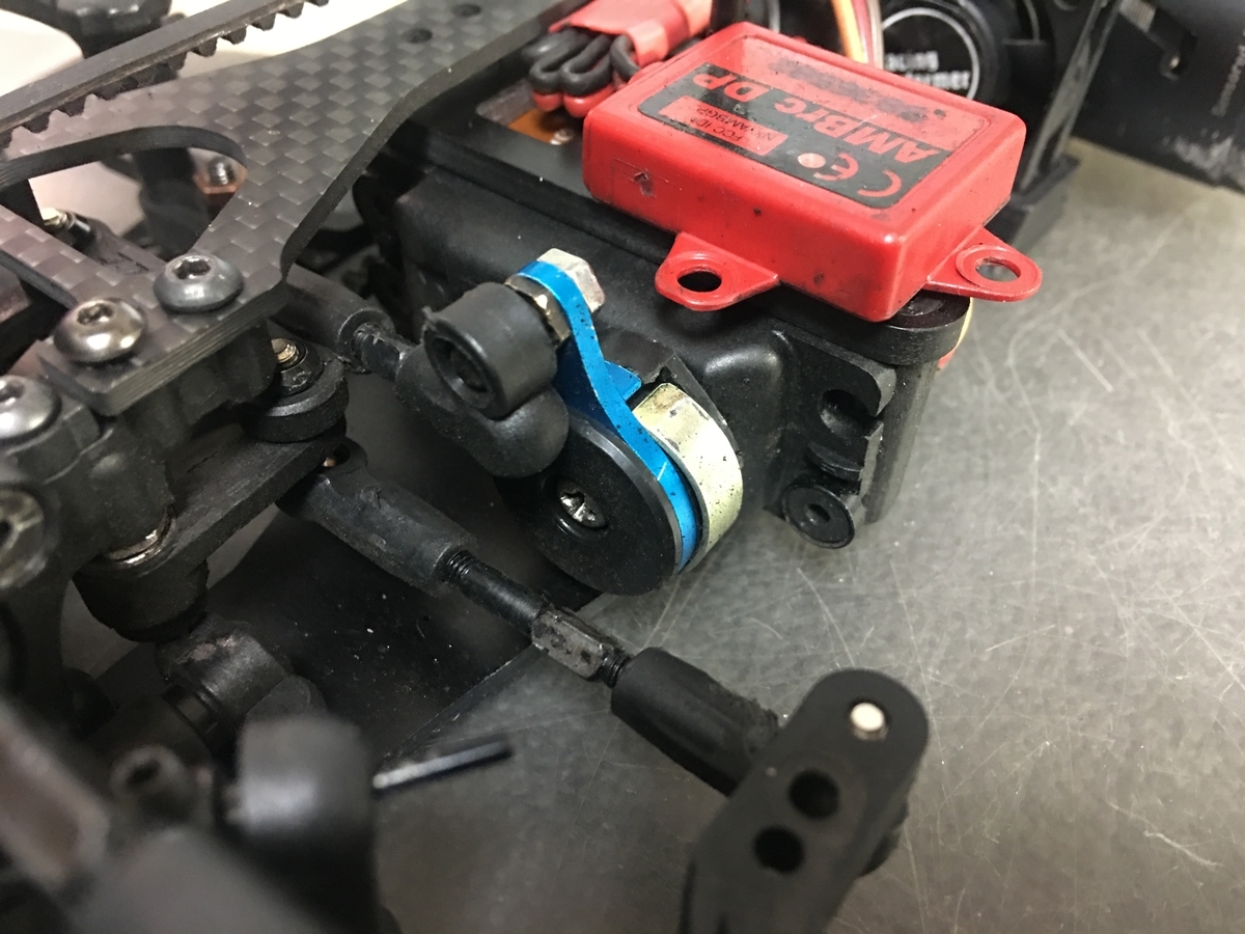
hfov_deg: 61.7
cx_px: 622
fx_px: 1043
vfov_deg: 48.2
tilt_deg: -44.5
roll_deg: -0.9
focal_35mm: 29
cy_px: 467
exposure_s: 1/4
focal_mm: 4.15
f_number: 2.2
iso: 80
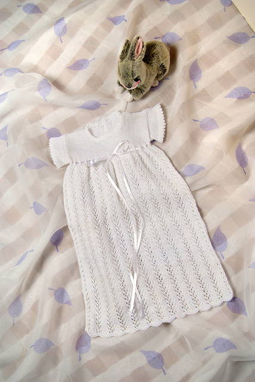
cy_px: 191
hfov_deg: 32.0
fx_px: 445
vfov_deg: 46.4
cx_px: 128
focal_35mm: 42
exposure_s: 1/60
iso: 100
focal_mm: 28
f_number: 6.7
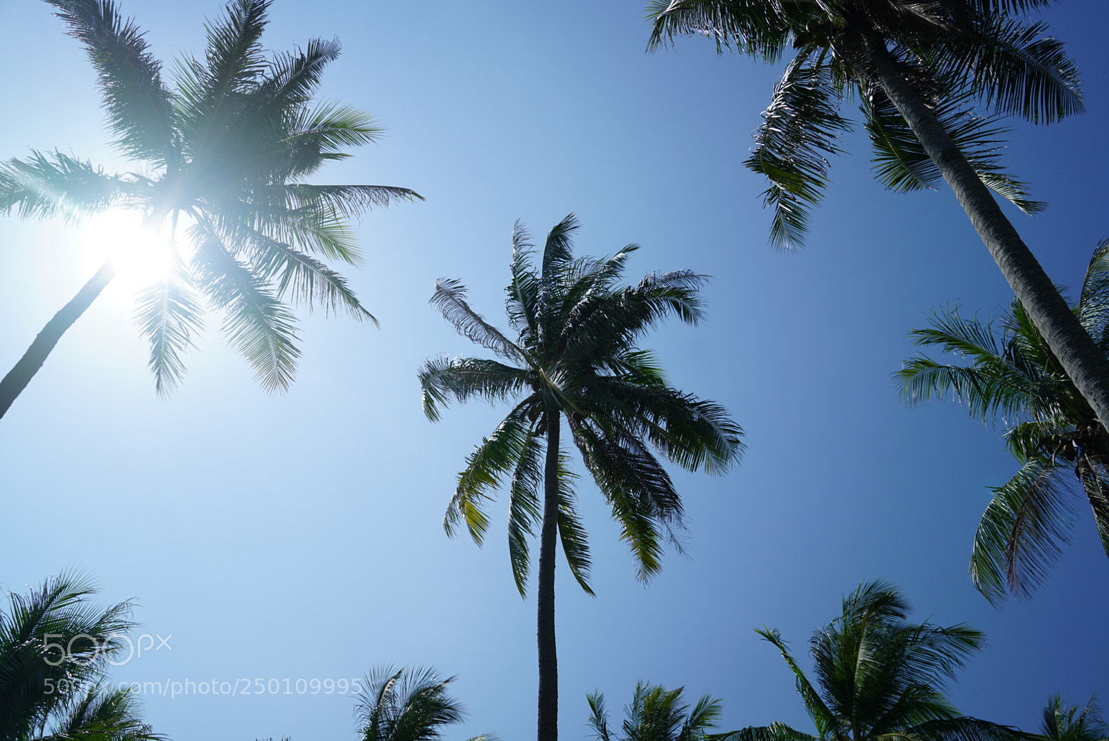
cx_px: 554
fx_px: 925
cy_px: 370
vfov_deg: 43.7
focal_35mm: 30
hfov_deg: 61.9
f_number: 4
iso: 100
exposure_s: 1/800
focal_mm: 30
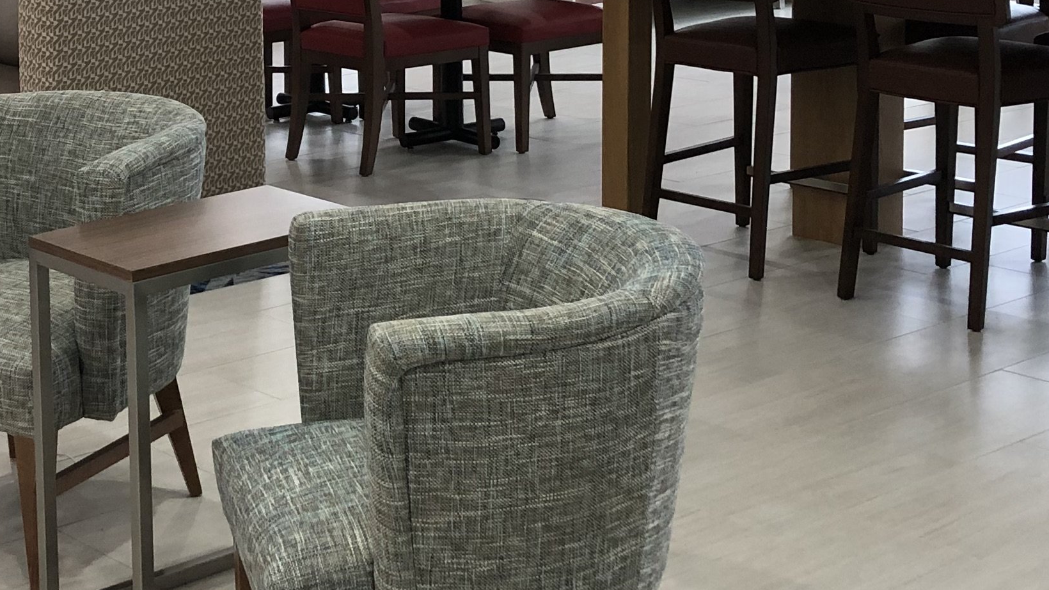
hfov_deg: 27.8
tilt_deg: -9.0
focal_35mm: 75
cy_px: 7
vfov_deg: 15.8
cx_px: 248
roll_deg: +2.0
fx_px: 2086
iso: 40
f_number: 1.8
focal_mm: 3.99
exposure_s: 1/30
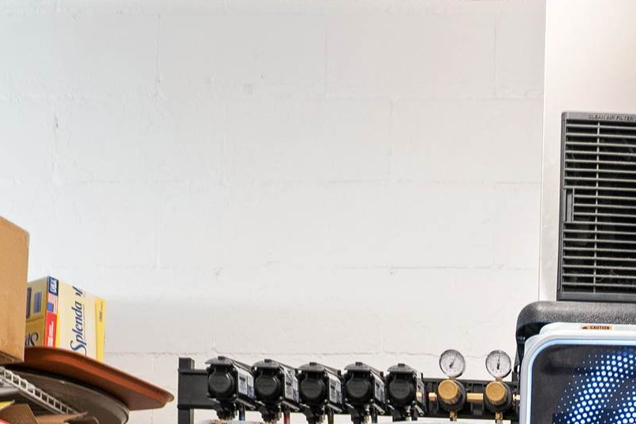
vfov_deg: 18.0
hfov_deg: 30.0
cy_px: 749
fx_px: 1077
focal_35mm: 61
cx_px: 672
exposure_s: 1/8
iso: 1600
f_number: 5.6
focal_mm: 16
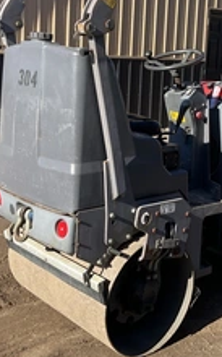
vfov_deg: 35.9
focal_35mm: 56
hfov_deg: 22.9
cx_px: 165
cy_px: 118
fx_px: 544
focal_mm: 3
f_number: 1.8
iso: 25
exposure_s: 1/962
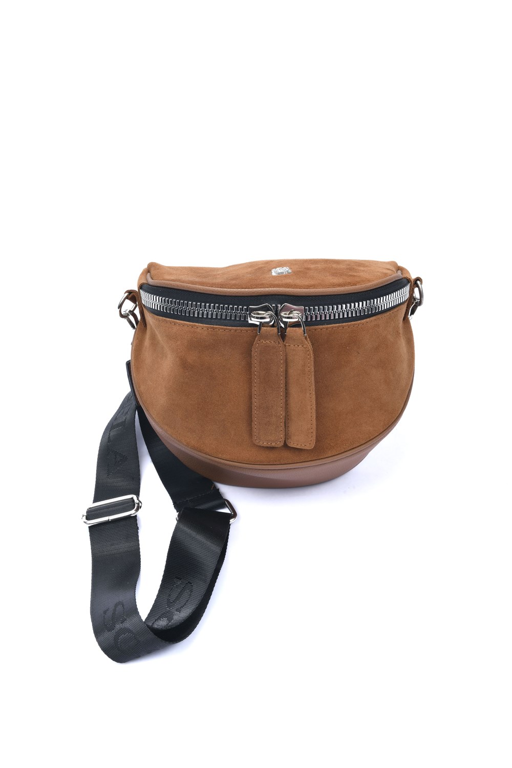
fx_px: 1067
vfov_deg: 39.6
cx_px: 256
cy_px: 384
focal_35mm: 50
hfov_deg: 27.0
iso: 100
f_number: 16
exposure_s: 1/160
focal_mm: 50
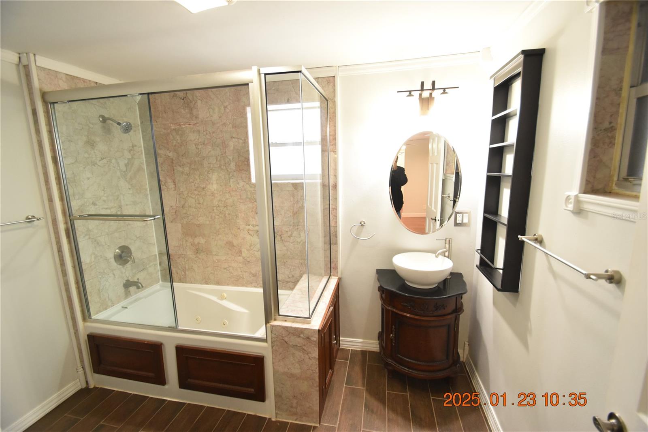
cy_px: 216
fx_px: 270
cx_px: 324
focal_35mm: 15
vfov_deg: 77.3
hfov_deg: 100.4
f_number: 3.5
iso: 1800
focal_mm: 10
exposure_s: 1/60
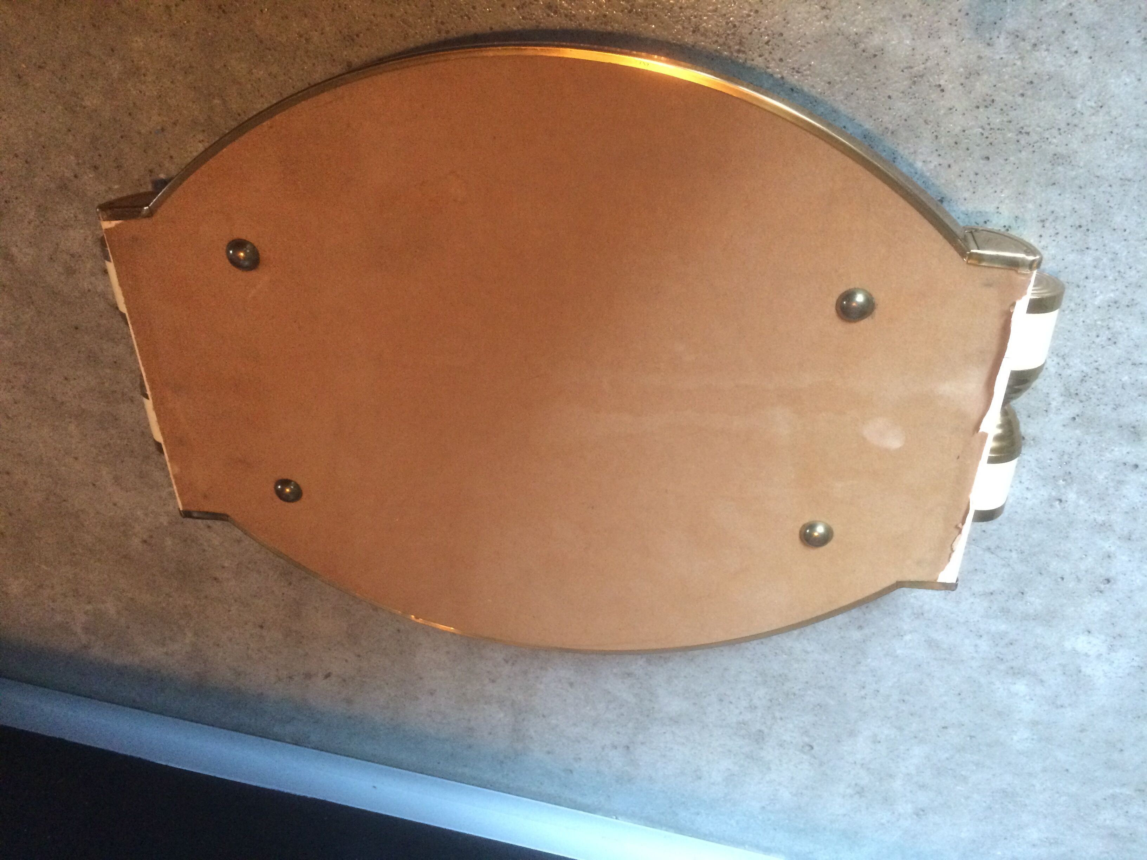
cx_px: 574
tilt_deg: -56.3
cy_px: 430
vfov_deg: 48.2
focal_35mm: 29
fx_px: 961
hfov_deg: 61.7
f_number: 2.2
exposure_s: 1/25
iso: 250
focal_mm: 4.15
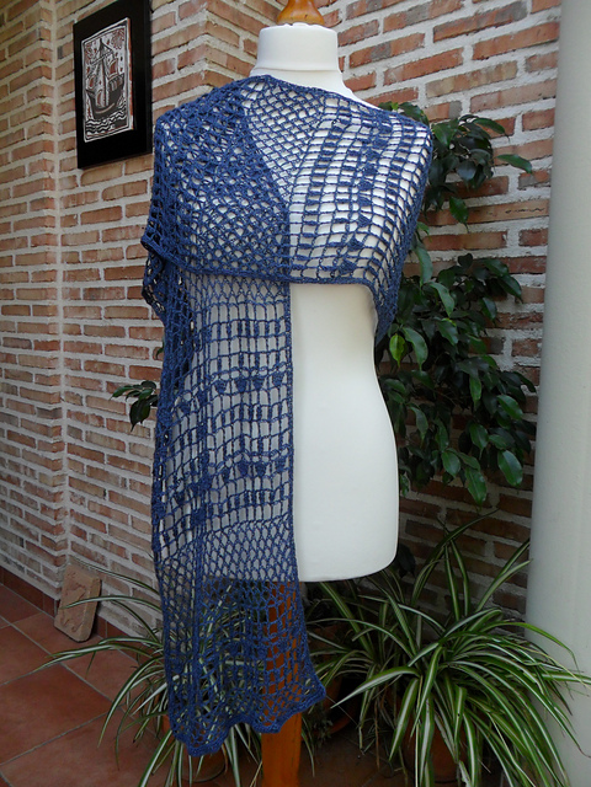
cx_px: 296
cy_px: 394
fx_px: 615
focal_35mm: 27
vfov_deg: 65.3
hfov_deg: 51.4
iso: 80
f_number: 3.5
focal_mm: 4.9
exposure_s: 1/90
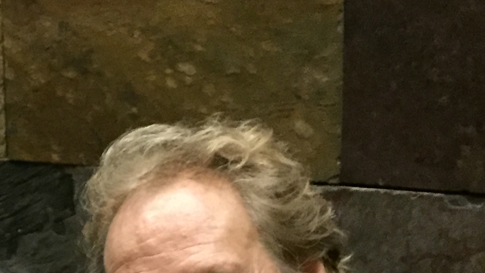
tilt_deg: -12.4
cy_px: 316
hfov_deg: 19.8
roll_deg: +1.1
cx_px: -145
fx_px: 1273
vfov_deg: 12.0
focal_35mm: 99
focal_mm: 4.15
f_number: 2.2
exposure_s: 1/15
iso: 320
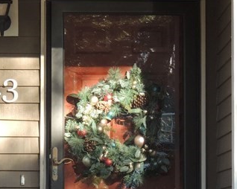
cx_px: 13
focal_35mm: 220
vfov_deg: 7.0
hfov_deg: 8.7
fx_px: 1542
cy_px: 135
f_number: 3.9
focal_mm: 12.4
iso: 140
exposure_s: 1/60
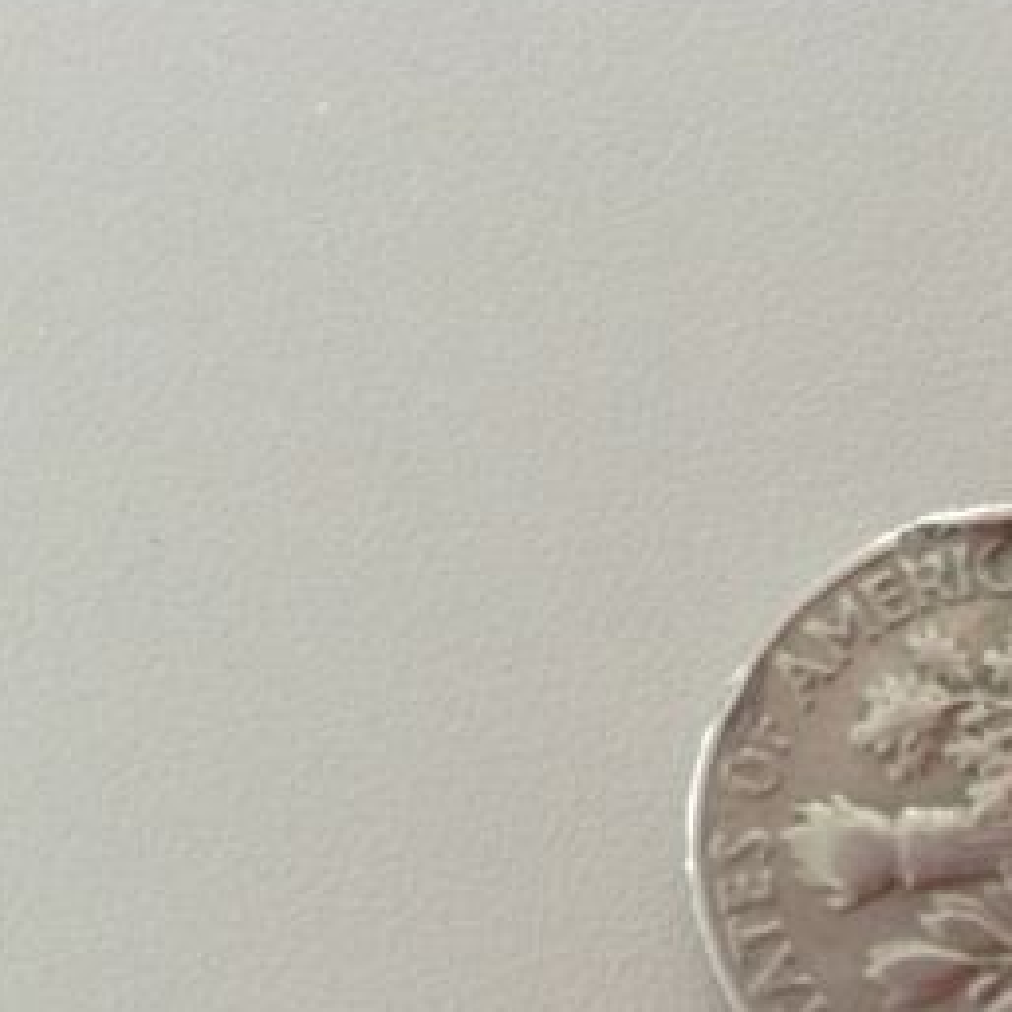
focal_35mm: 68
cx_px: 906
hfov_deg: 24.6
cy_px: 827
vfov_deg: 24.9
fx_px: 2249
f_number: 2.4
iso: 80
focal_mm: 3.3
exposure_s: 1/24
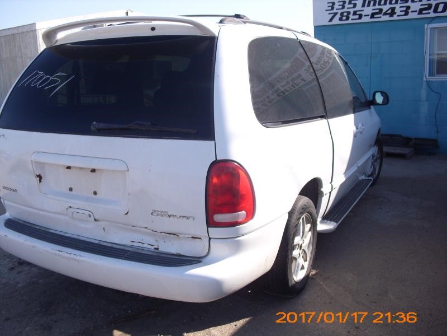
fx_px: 465
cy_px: 168
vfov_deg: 39.7
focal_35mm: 36
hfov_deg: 51.4
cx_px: 224
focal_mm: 6.3
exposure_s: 1/100
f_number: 7.8
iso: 80
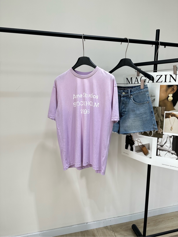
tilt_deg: -9.2
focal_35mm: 24
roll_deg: -0.6
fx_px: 165
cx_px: 89
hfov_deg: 56.8
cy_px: 118
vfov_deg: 71.6
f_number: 1.78
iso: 80
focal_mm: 6.86
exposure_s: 1/192
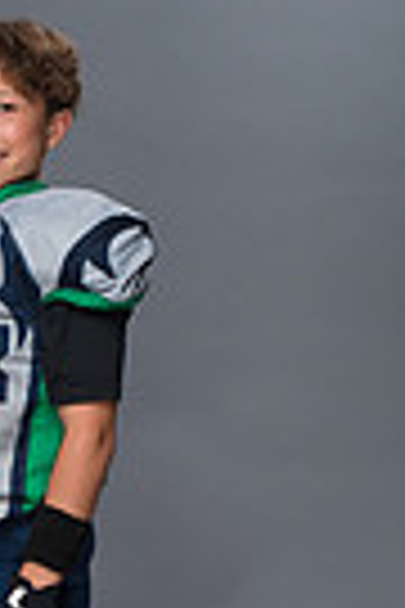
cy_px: 315
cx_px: -225
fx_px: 4505
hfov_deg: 5.1
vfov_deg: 7.7
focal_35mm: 267
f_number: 6.3
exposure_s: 1/250
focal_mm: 80
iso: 320
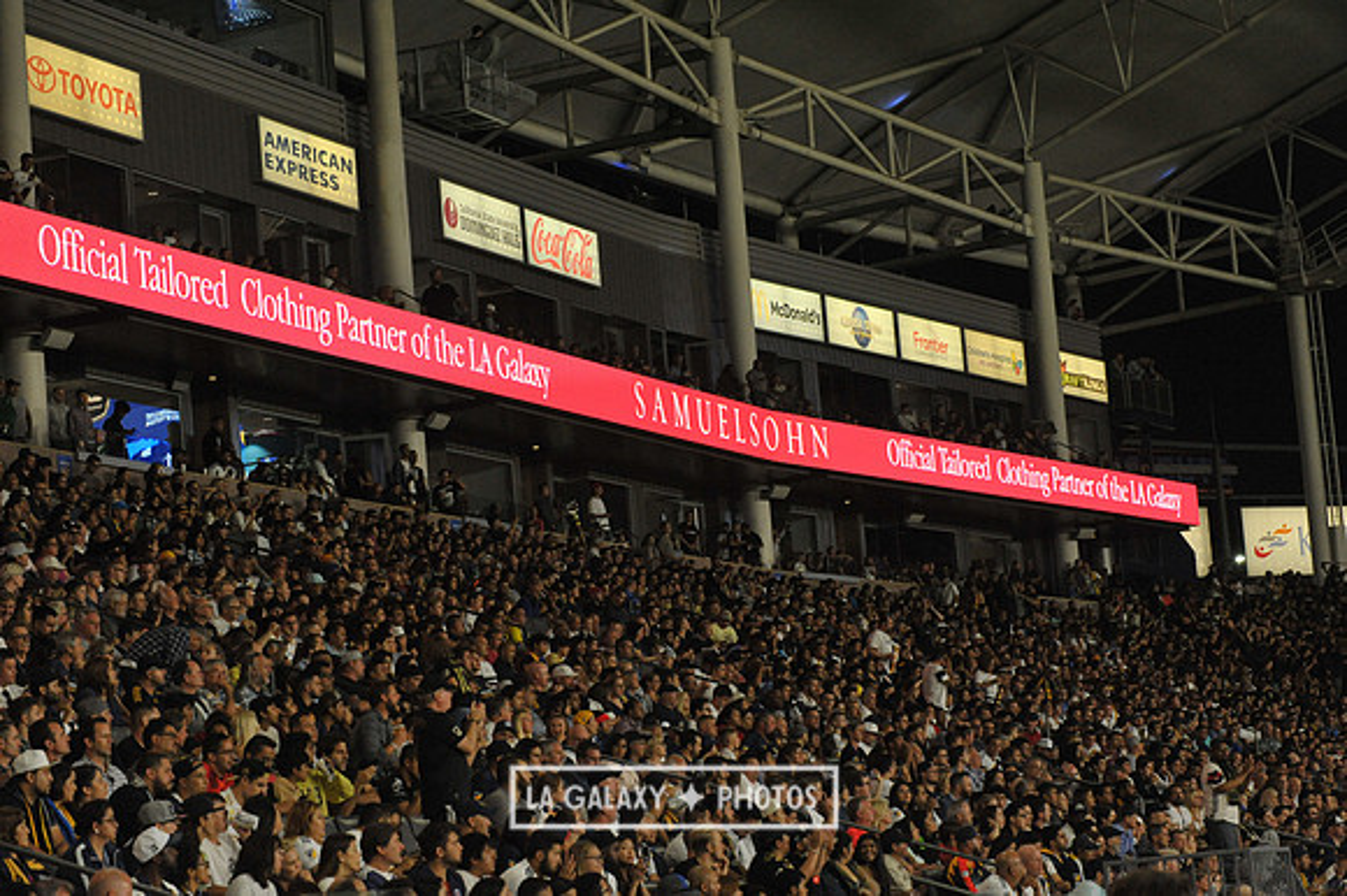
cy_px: 448
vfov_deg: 13.4
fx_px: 3814
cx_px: 674
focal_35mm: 102
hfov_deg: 20.0
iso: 3200
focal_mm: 102
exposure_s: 1/250
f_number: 8
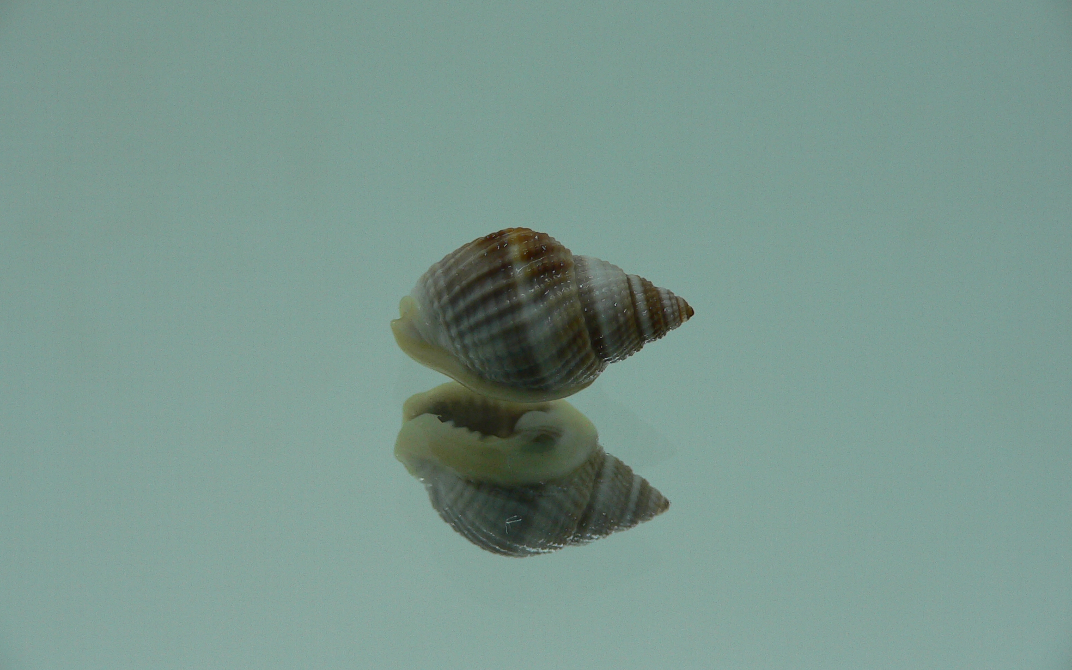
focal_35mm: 38
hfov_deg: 51.5
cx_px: 525
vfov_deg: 33.6
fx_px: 1110
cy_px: 344
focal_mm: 4.6
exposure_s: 1/80
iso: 80
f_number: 2.8
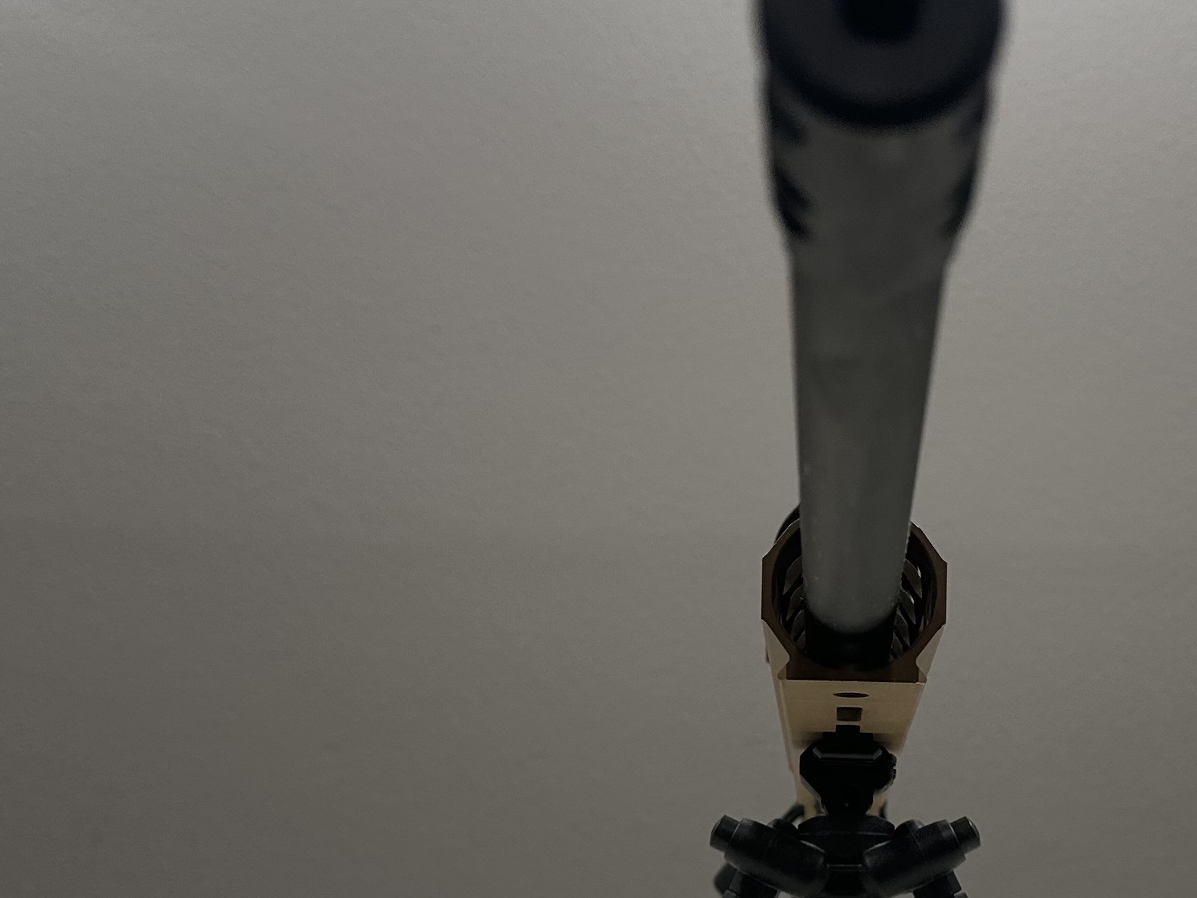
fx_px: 1936
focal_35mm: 56
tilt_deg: -0.6
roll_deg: -0.7
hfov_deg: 33.8
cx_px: 868
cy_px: 727
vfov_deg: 25.6
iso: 160
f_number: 1.78
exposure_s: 1/120
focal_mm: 6.86
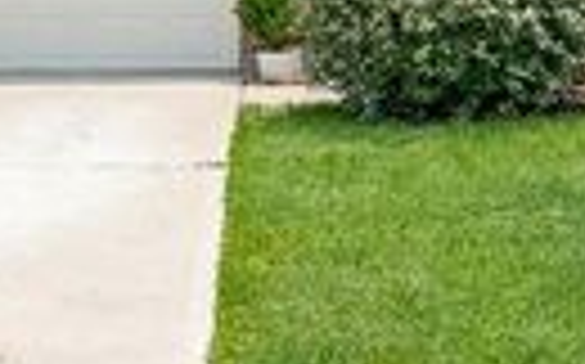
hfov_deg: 42.7
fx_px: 749
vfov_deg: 21.1
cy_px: -240
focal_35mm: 47
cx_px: 288
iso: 100
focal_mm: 12
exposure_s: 1/800
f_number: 5
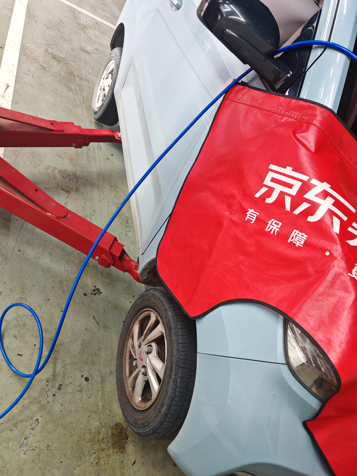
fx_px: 371
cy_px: 238
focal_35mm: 27
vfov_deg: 65.3
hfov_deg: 51.4
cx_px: 178
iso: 500
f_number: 1.9
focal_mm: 6.67
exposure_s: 1/50
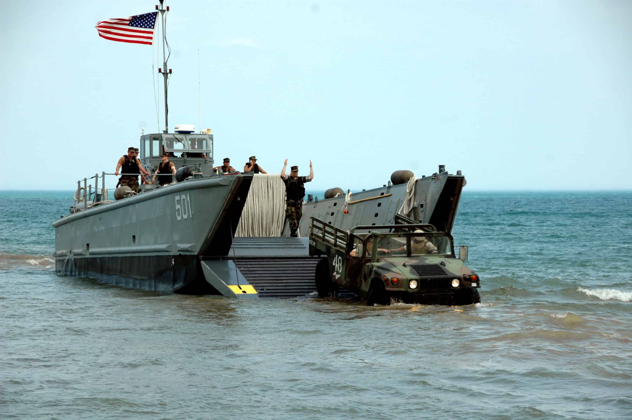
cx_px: 316
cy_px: 210
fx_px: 2499
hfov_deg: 14.4
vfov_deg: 9.6
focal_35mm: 142
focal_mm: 95
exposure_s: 1/1000
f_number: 8
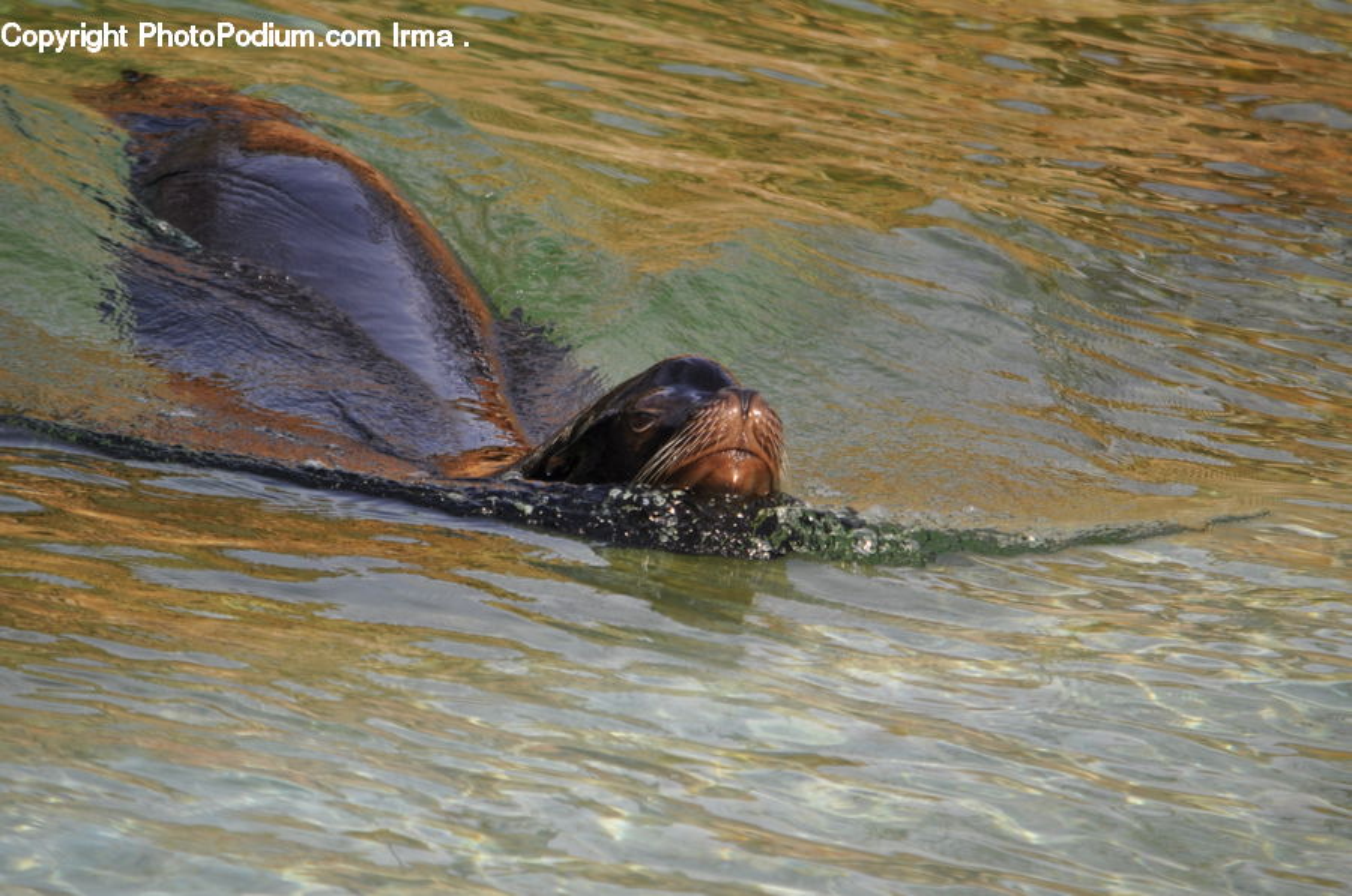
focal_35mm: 420
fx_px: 15748
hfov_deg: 4.9
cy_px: 448
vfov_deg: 3.3
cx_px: 676
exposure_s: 1/500
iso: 200
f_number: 5.6
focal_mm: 280
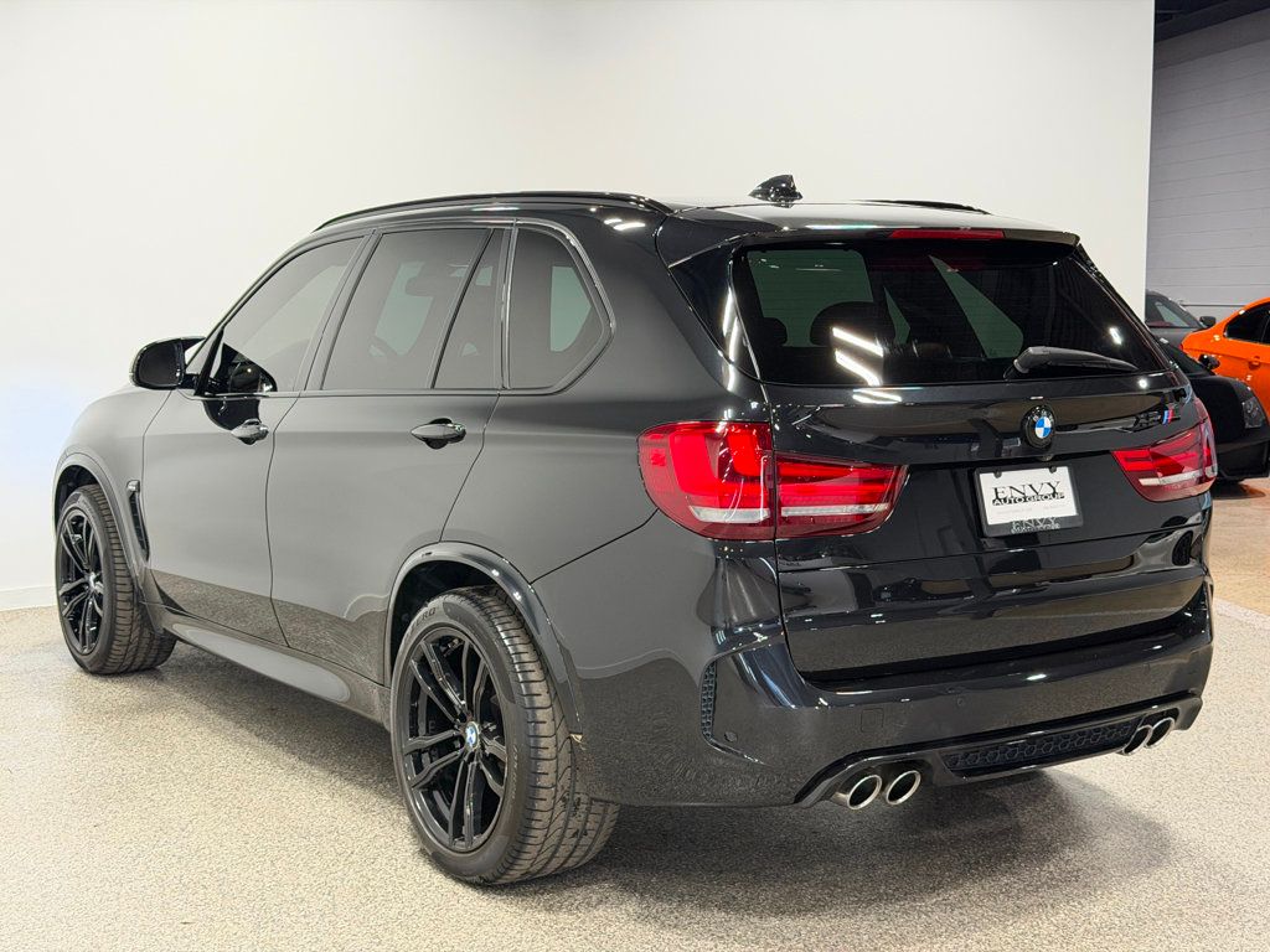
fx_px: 1761
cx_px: 635
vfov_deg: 30.3
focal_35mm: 48
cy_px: 476
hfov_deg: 39.7
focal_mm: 6.76
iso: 80
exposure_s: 1/145
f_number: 1.78
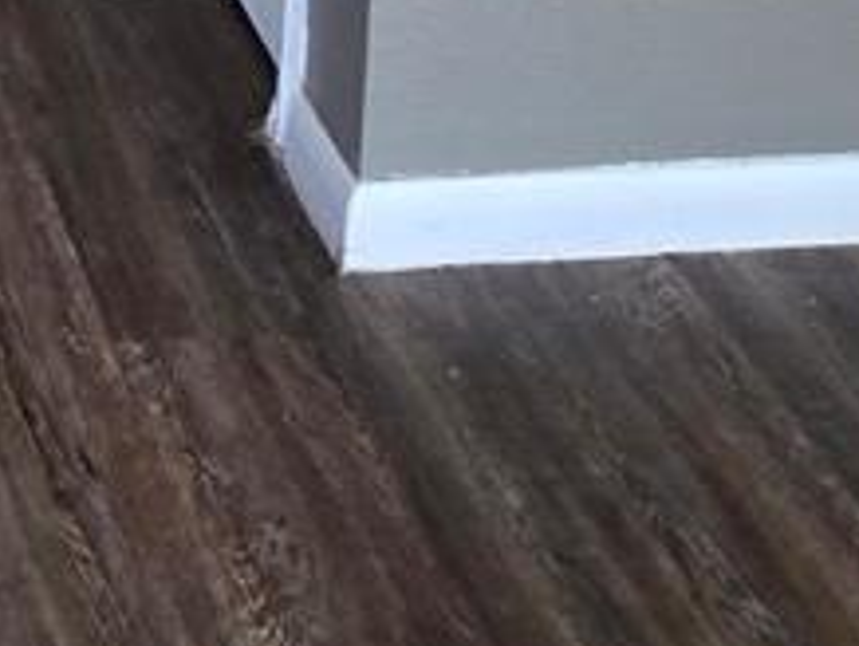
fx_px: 2683
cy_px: -618
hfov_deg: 17.4
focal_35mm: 108
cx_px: -162
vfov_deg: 12.3
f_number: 1.7
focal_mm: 6.3
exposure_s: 1/120
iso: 640
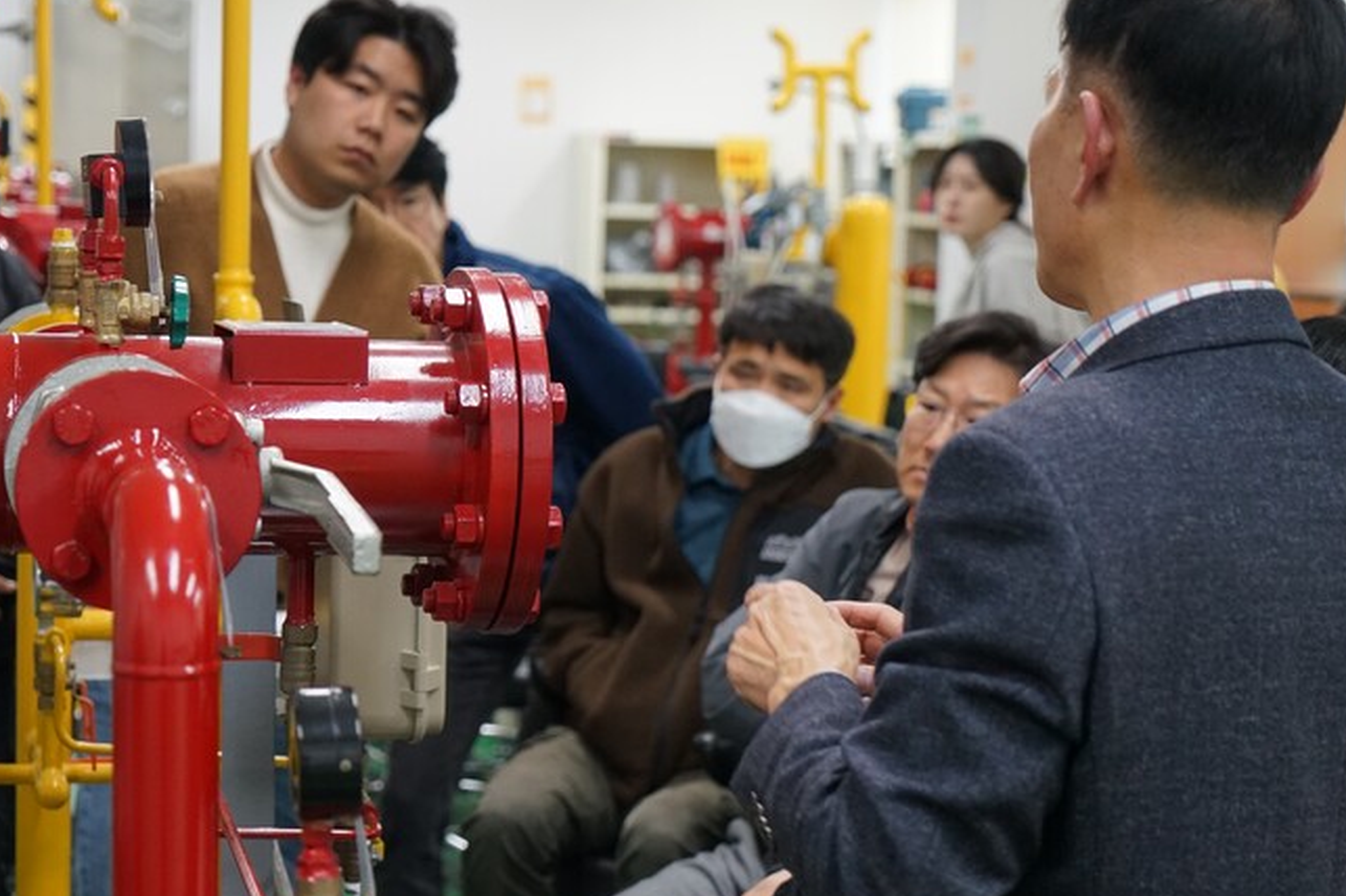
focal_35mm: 71
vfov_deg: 19.2
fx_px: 2653
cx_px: 571
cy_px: 499
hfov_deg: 28.4
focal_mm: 55
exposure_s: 1/160
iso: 2000
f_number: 4
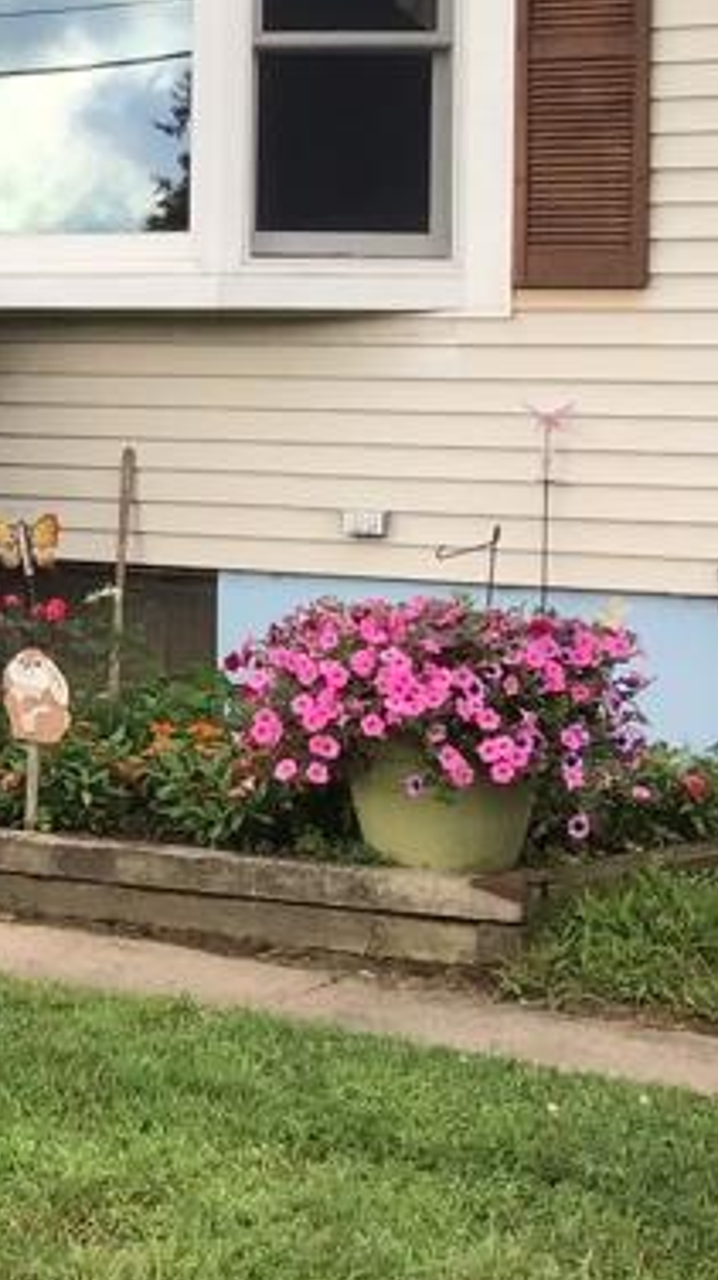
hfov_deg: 11.6
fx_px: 3119
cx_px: -779
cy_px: 323
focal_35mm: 92
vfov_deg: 23.0
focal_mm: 3.3
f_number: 2.4
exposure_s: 1/388
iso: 25
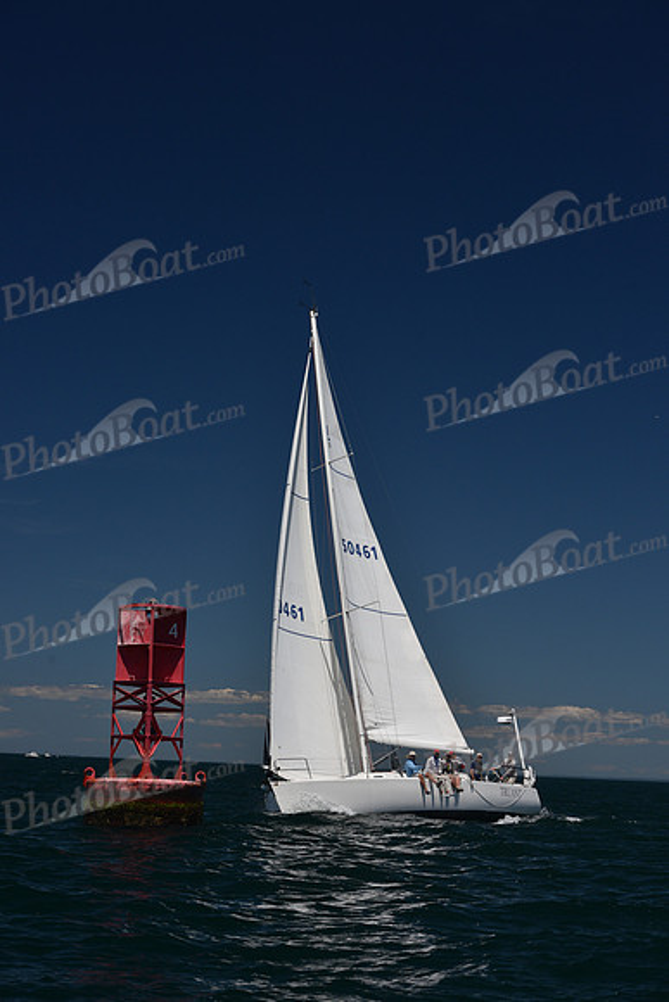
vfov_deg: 28.8
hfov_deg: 19.5
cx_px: 334
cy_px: 501
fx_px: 1950
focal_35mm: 70
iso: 250
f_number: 8
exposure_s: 1/800
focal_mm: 70
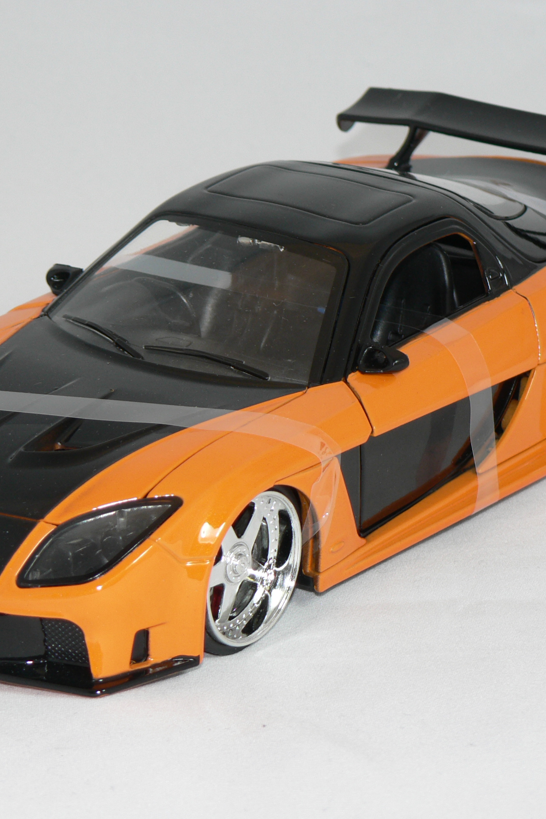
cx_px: 244
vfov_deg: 14.2
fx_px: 3299
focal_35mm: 145
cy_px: 409
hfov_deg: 9.5
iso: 80
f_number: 3.2
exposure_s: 1/60
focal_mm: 17.3
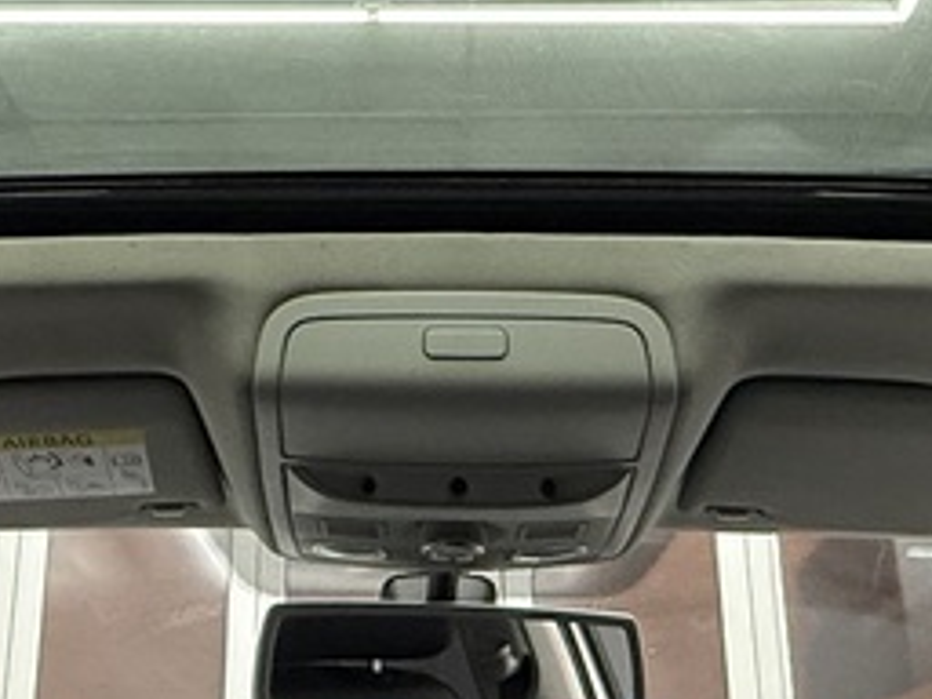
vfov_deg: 26.1
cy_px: 280
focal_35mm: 56
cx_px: 379
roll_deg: -0.4
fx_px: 1508
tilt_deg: +22.5
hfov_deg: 34.3
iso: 500
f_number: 2.2
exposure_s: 1/50
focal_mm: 2.22
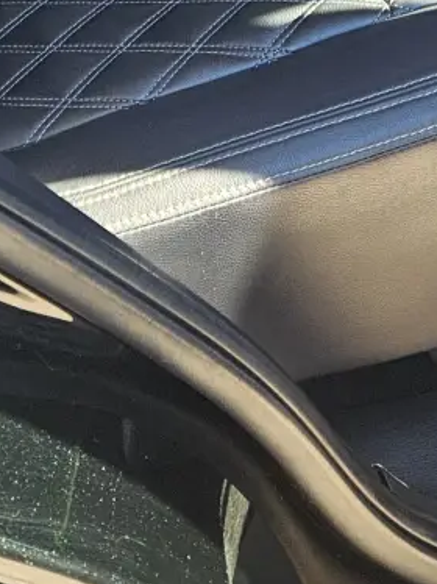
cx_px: 384
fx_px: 1769
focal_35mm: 105
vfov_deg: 16.1
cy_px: -444
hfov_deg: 14.0
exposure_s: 1/180
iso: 100
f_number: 1.8
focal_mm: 5.4
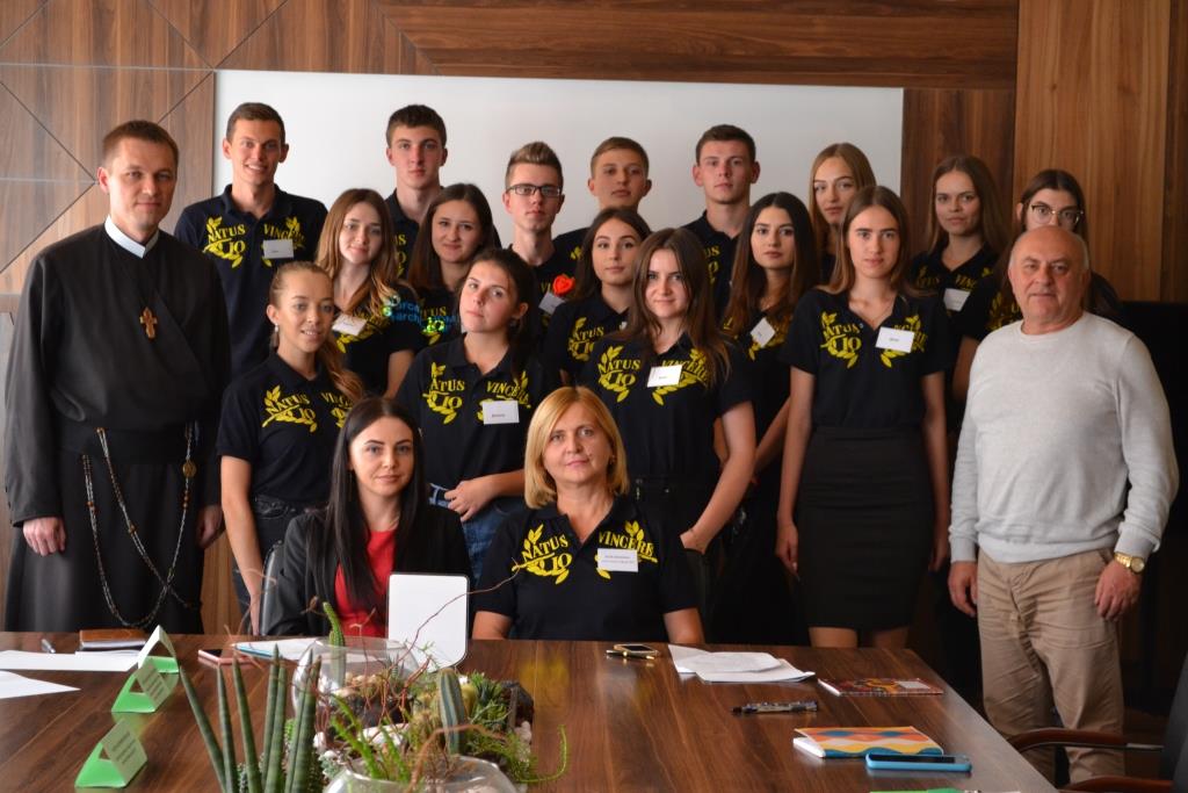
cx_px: 594
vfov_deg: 18.9
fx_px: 2376
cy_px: 396
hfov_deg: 28.1
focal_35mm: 72
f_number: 5.6
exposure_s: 1/60
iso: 1400
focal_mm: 48
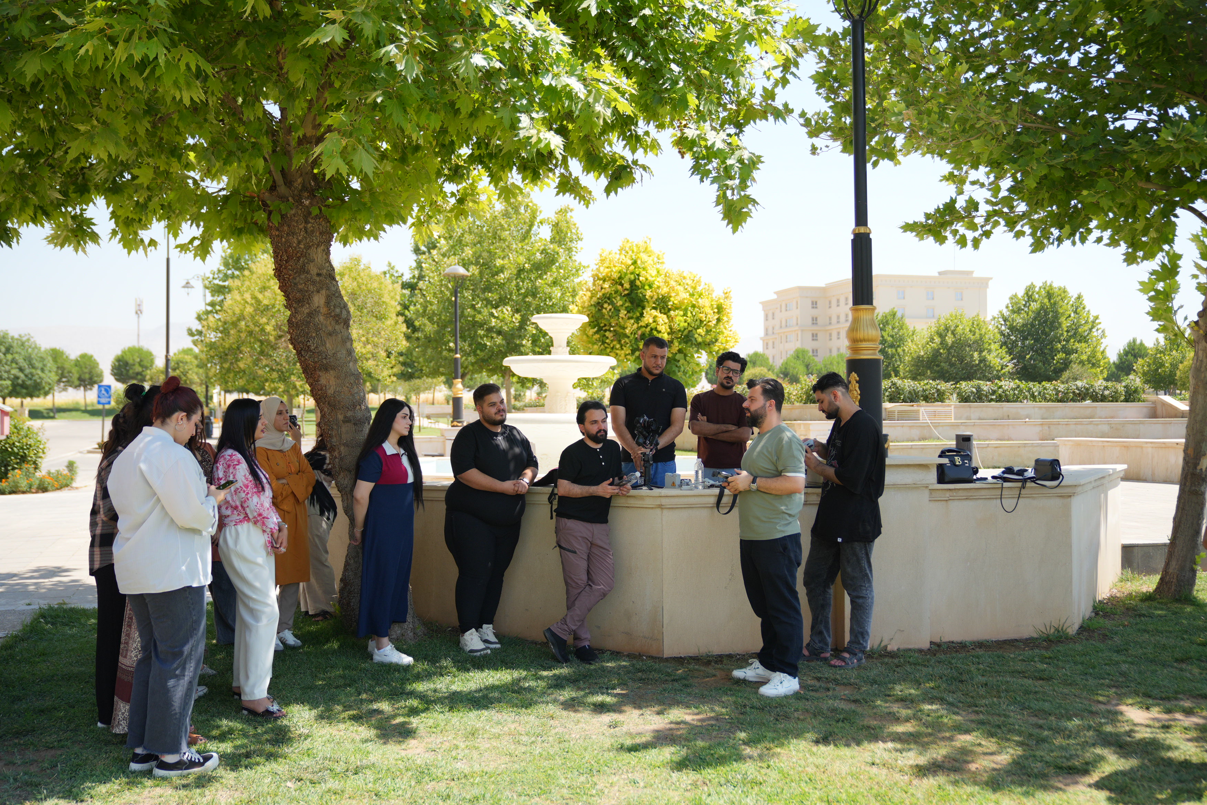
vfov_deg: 38.9
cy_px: 402
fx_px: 1140
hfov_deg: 55.8
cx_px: 604
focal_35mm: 34
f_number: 2.8
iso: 100
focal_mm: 34
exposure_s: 1/800
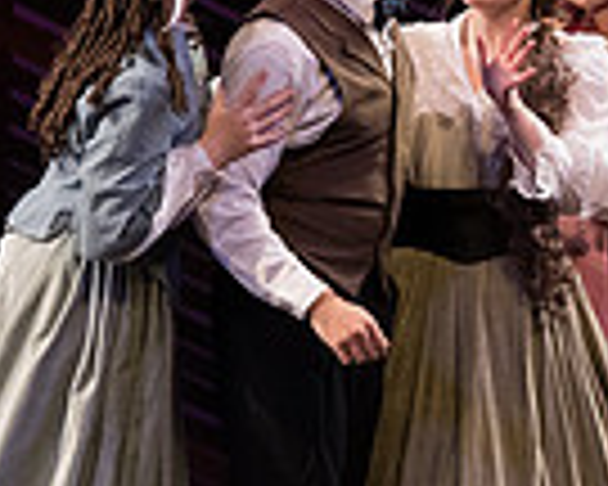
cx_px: 491
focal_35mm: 664
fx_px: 11948
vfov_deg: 2.3
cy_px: 209
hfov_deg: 2.9
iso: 3200
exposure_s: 1/400
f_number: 4
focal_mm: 165
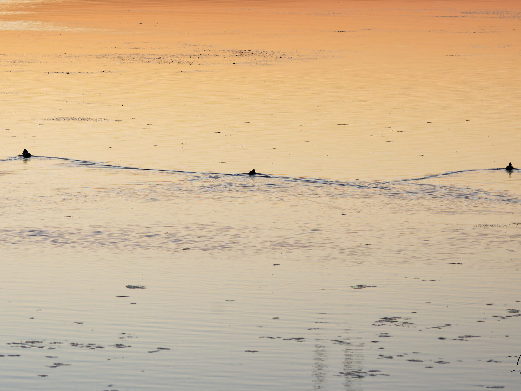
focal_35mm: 276
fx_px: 4155
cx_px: 244
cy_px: 171
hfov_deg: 7.2
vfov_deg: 5.4
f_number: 6.3
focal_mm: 150
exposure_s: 1/640
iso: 800
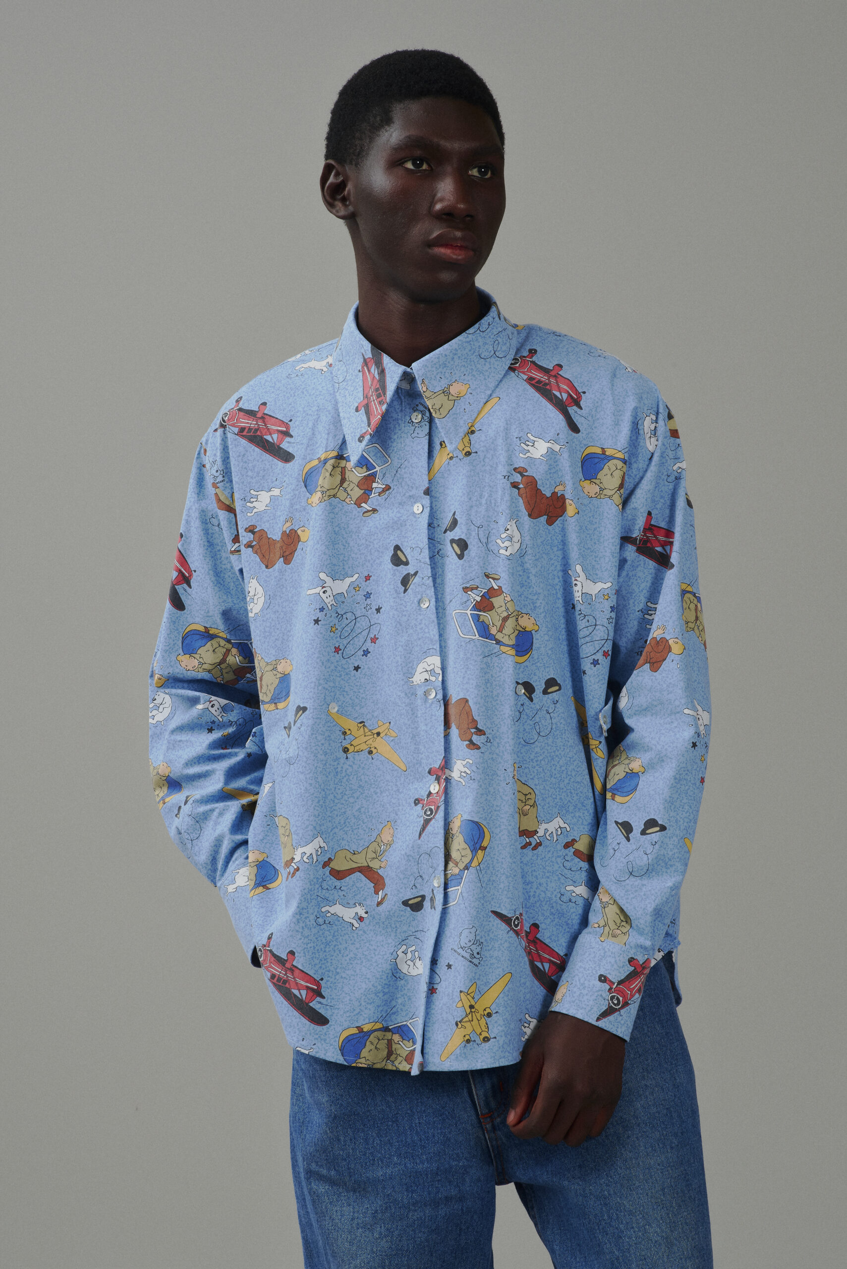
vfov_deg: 19.4
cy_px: 634
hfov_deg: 13.1
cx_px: 424
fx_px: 3702
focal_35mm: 105
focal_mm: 105
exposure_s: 1/125
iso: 200
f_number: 10
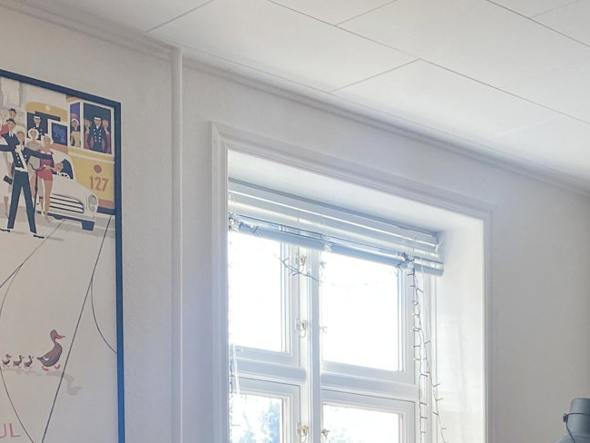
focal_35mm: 80
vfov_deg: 17.1
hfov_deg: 23.7
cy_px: 609
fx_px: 1364
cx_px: 539
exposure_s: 1/121
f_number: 1.8
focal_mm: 4.25
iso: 80
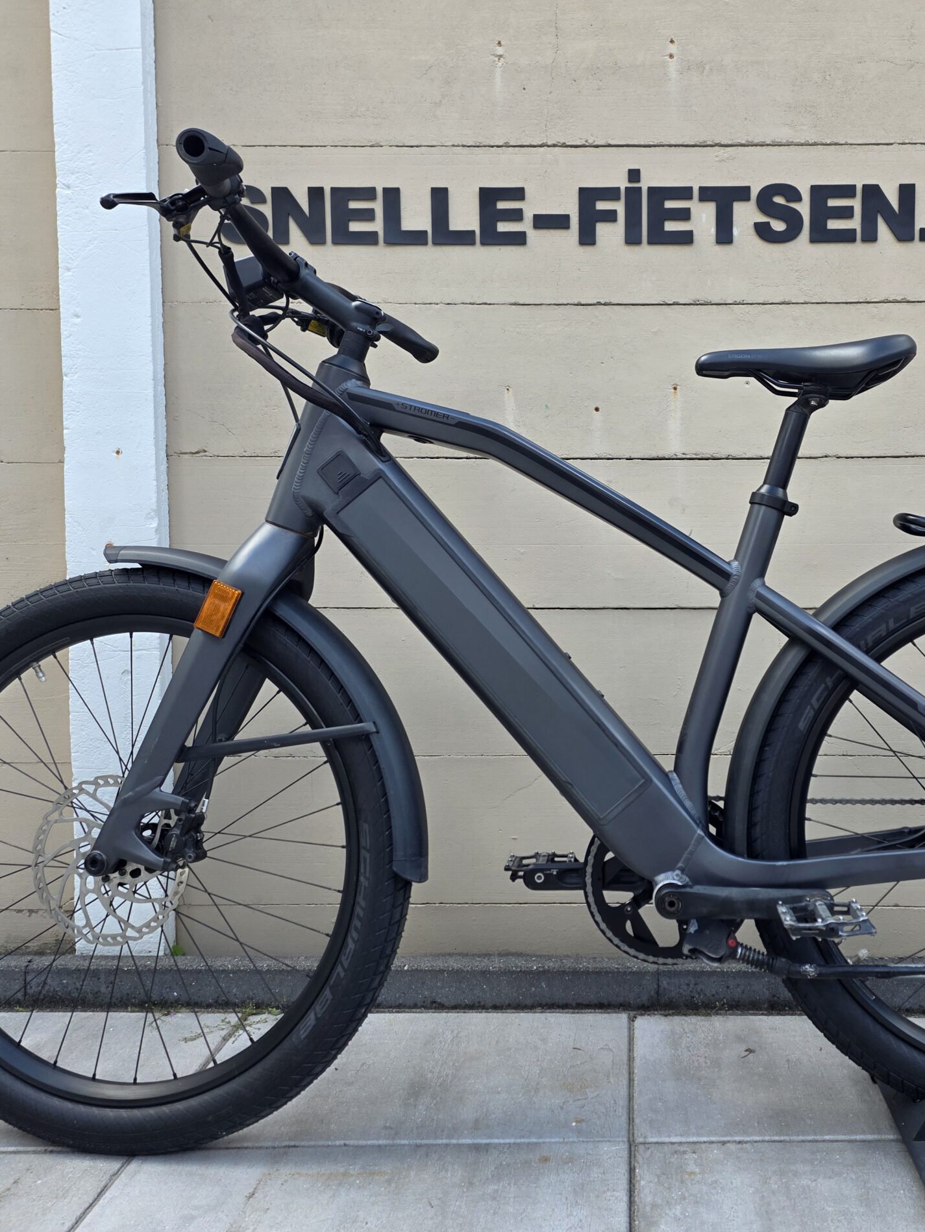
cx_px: 643
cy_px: 618
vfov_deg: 58.3
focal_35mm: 31
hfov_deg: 44.5
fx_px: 1104
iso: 50
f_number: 1.7
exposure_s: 1/359
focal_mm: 6.25
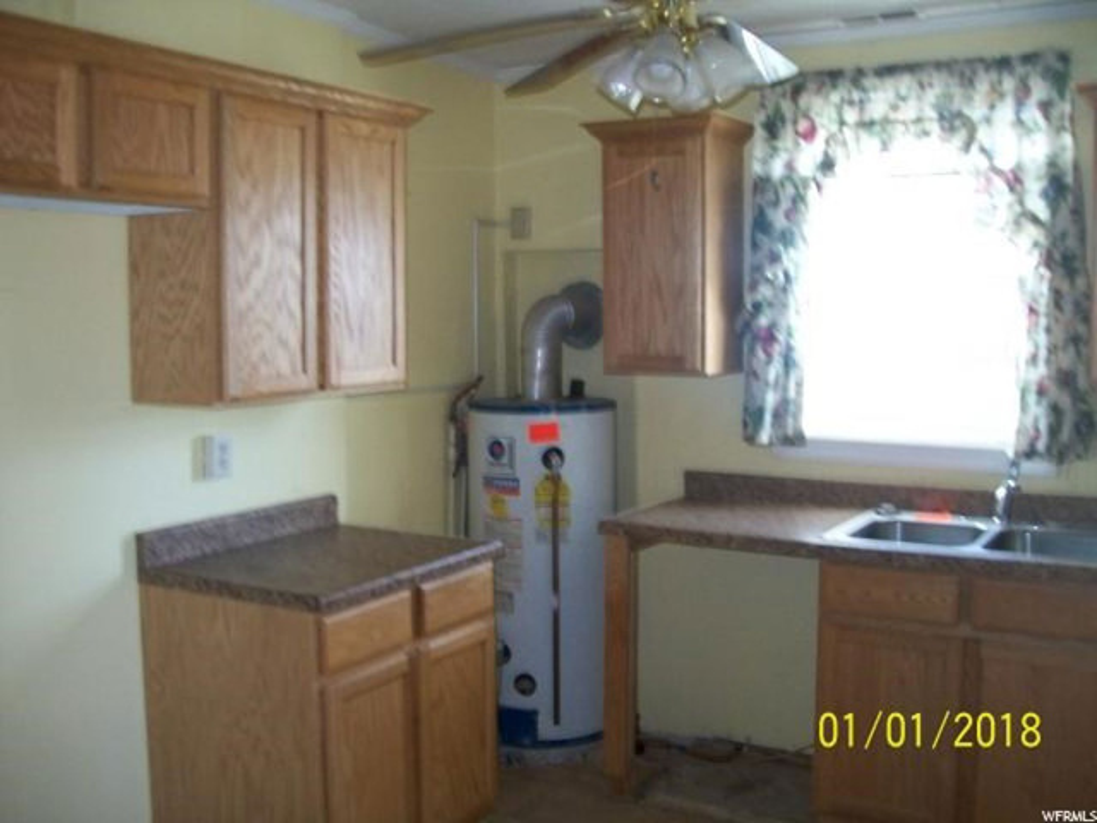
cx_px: 548
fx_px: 1141
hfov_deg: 51.4
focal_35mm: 36
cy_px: 412
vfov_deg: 39.7
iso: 160
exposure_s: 1/30
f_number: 2.7
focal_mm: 6
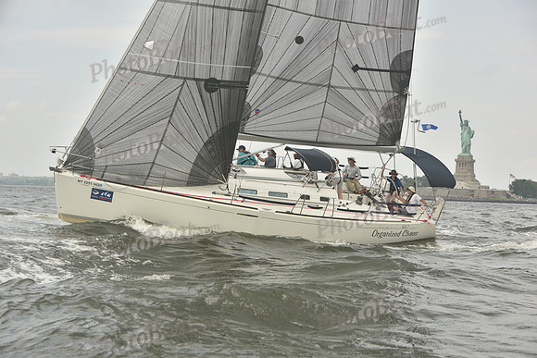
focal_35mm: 70
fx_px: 1044
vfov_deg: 19.5
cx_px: 268
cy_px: 179
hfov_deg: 28.8
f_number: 7.1
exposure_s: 1/800
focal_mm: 70
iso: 250
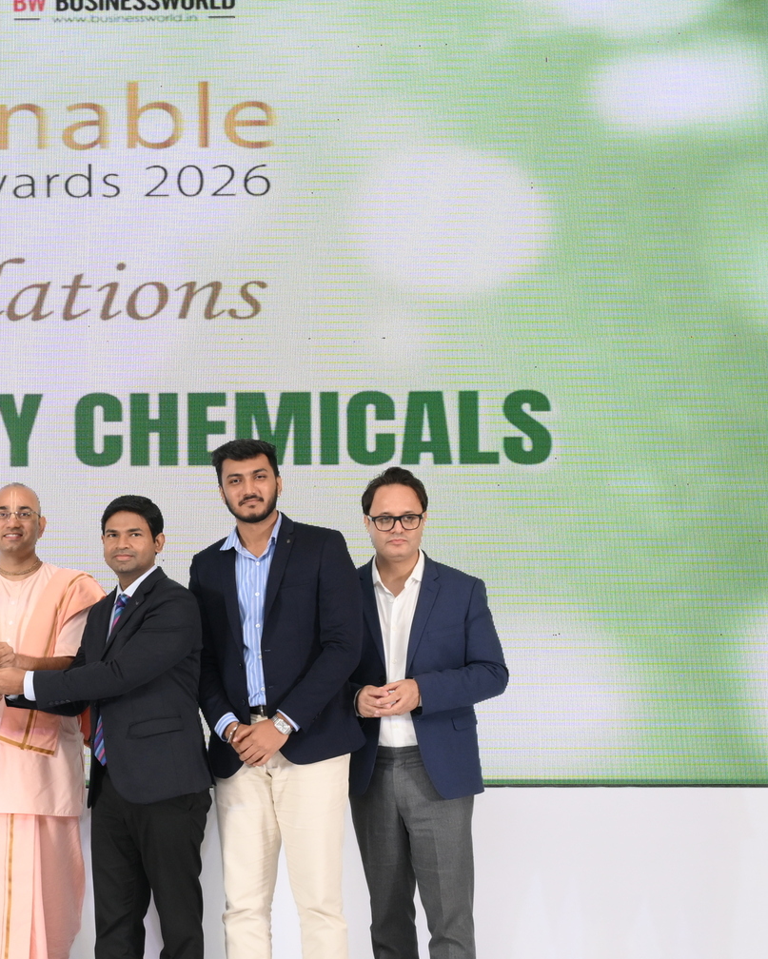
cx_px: -36
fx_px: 1931
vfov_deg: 27.8
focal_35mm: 68
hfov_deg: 21.5
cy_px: 602
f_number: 5.6
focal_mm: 34.5
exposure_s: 1/160
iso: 1600
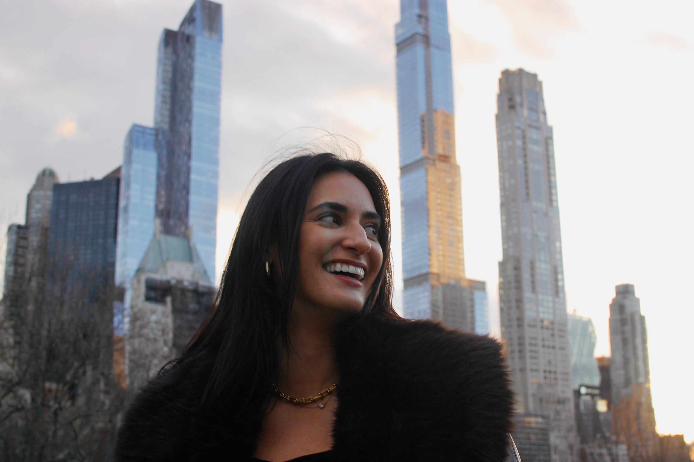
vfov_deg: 25.7
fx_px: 1011
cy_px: 231
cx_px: 347
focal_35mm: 52
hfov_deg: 37.9
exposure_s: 1/125
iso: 320
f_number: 5.6
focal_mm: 35
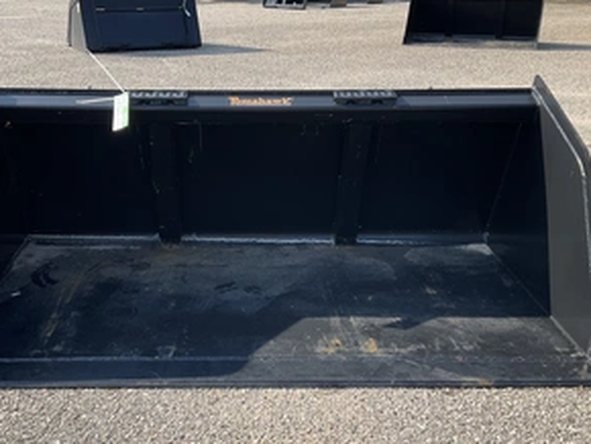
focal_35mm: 40
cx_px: 249
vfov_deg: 35.9
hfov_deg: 46.6
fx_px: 683
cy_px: 255
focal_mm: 3
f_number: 1.8
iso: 25
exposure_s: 1/691
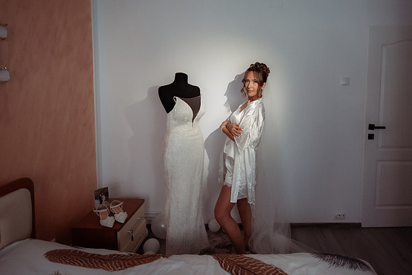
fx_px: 258
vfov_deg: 55.7
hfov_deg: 76.4
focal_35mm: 23
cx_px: 245
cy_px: 112
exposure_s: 1/640
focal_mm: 19
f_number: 2.8
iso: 1250
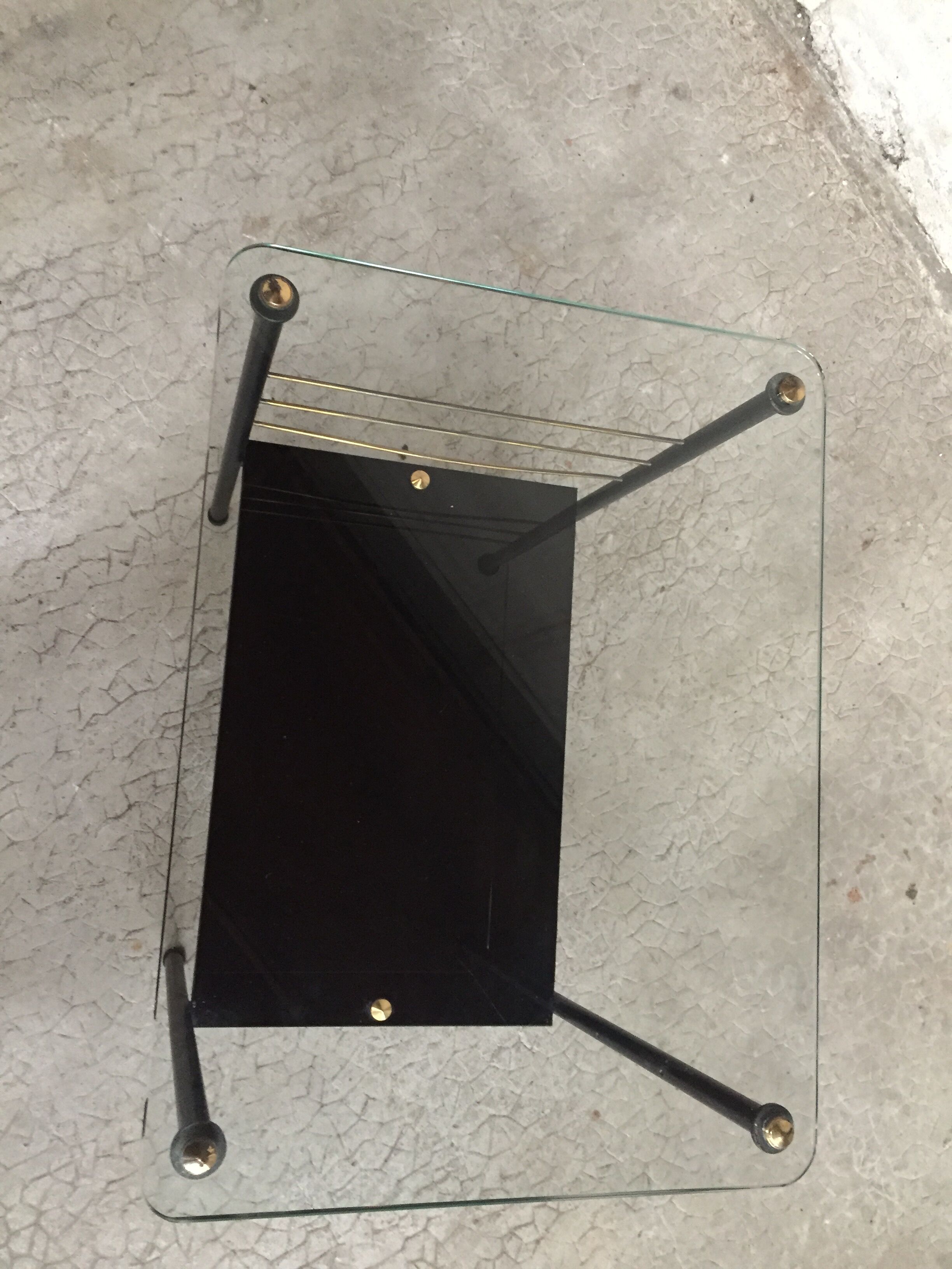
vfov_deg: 61.7
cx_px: 476
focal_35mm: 29
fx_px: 1063
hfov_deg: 48.2
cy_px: 634
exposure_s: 1/17
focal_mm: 4.15
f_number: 2.2
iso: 500
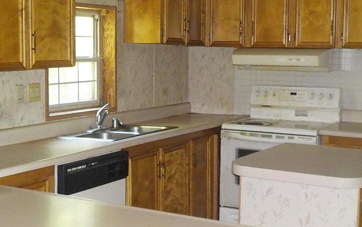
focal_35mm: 62
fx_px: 612
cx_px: 155
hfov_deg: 32.9
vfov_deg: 21.0
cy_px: 95
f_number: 3.3
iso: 450
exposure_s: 1/30
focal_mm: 4.1
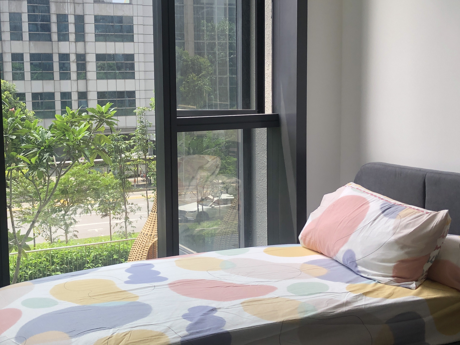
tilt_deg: -6.8
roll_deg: +2.0
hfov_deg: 38.7
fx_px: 651
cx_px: 172
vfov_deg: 29.7
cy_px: 160
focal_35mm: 49
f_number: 1.8
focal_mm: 4
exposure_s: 1/257
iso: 20
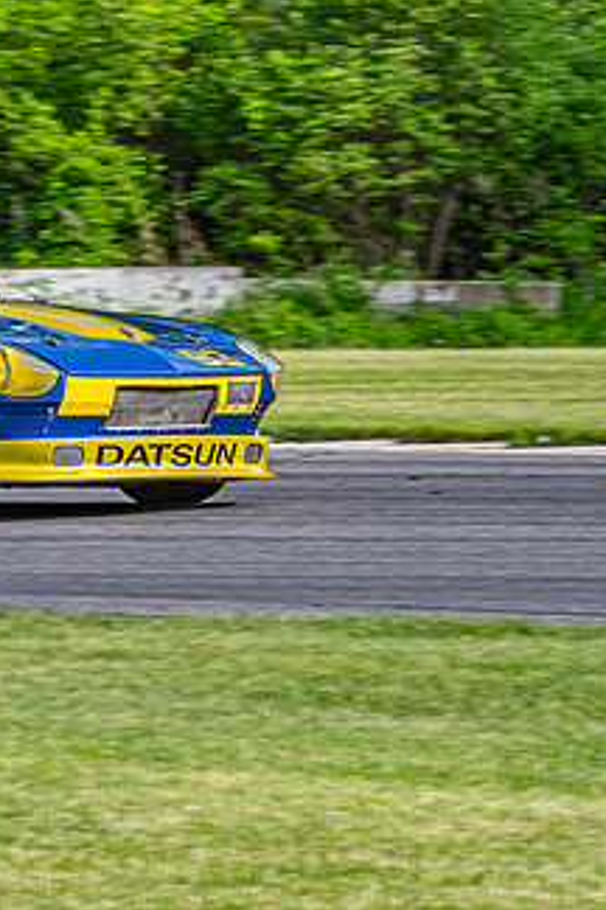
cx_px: 11
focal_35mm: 437
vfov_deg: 4.7
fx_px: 11033
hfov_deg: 3.1
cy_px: 204
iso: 400
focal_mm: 100
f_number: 10
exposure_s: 1/400
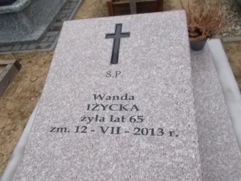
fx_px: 181
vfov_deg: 53.1
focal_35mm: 26
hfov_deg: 67.3
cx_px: 120
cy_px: 90
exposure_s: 1/160
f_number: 8
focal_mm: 4.6
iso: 400
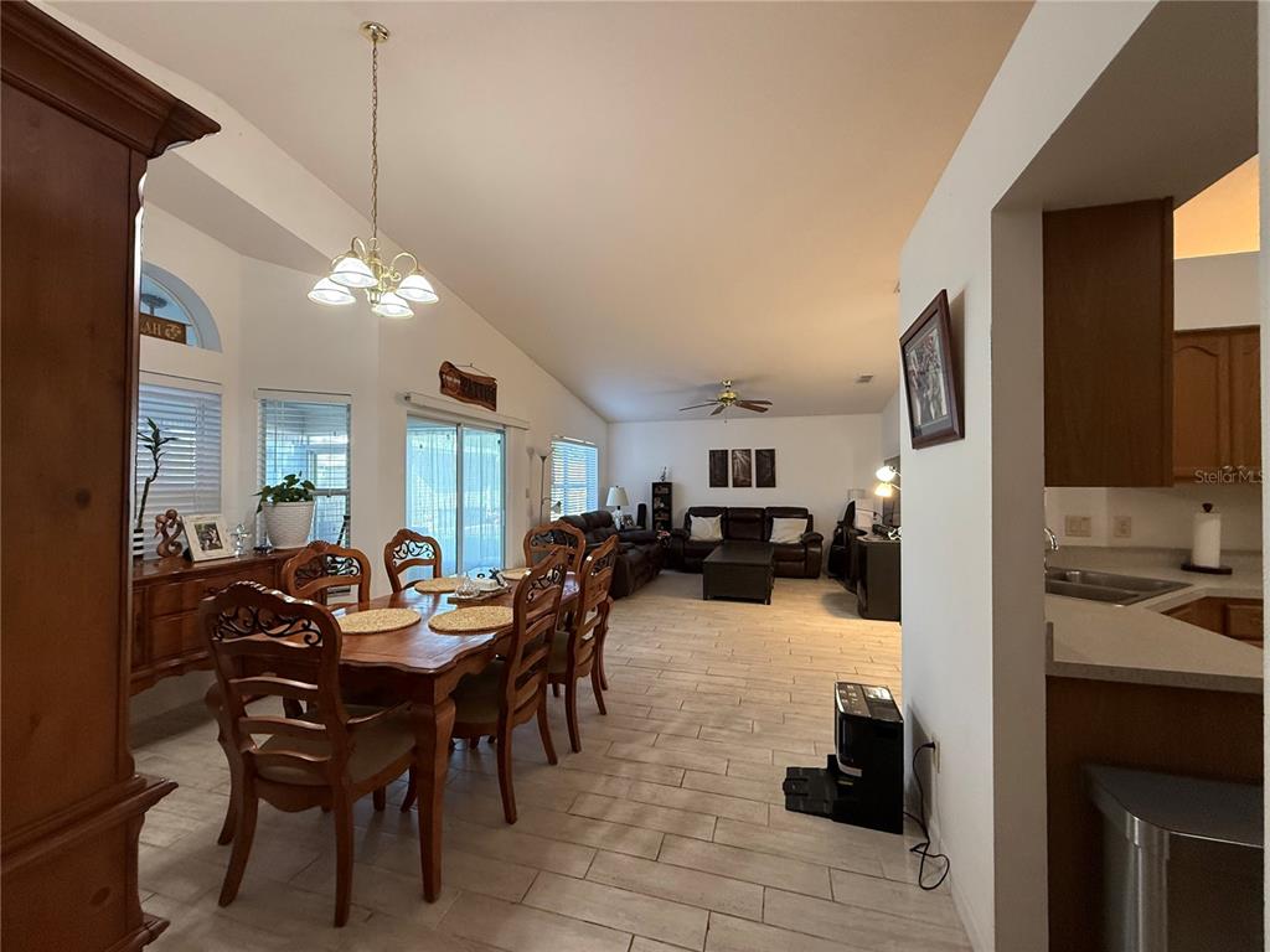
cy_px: 476
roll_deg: -0.6
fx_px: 514
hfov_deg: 102.1
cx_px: 635
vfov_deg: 85.7
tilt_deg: +2.3
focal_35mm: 14
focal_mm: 2.22
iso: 320
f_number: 2.2
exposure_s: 1/120
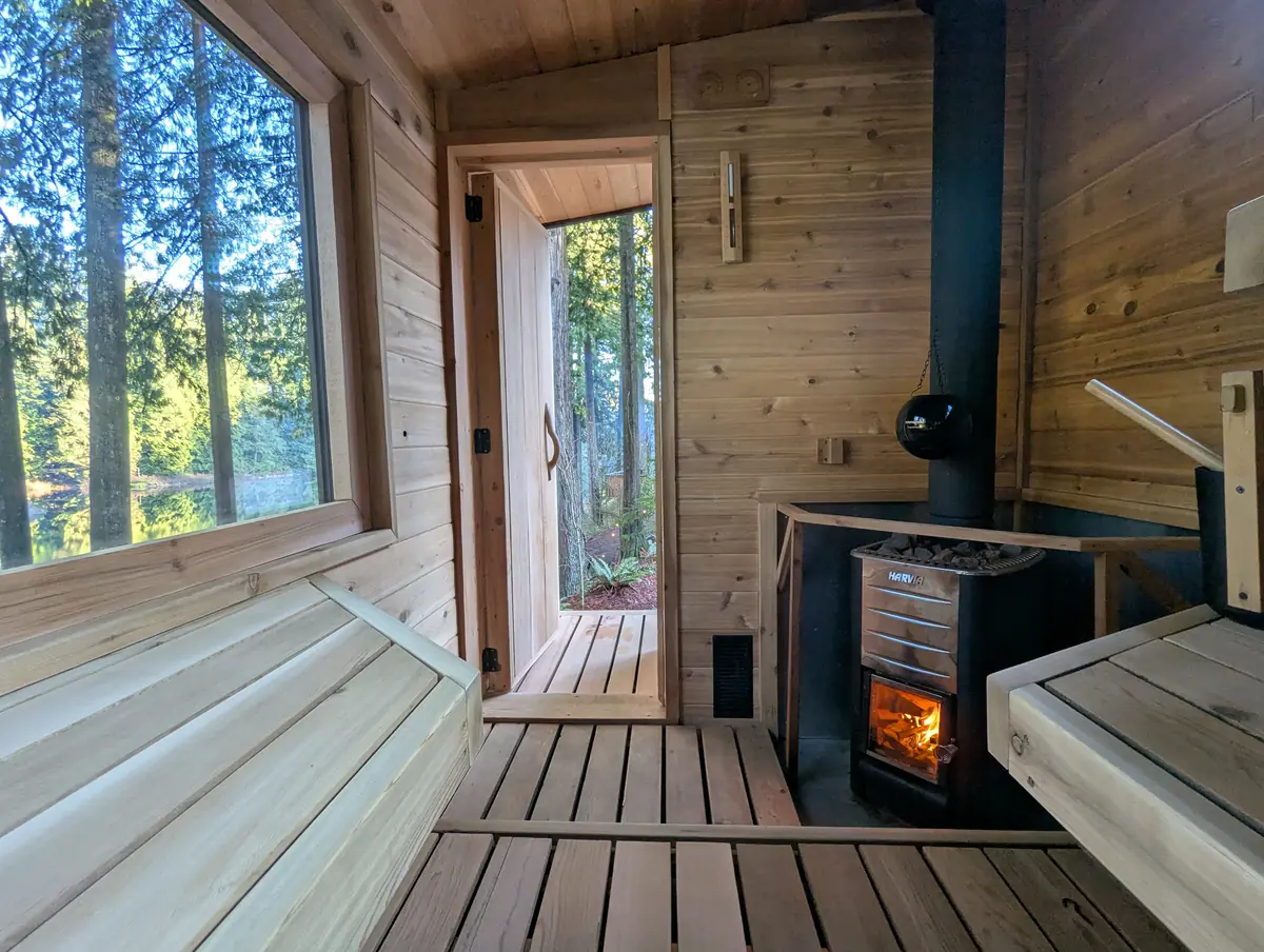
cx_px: 632
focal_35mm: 16
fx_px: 585
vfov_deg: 78.3
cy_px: 476
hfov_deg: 94.4
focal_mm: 2.35
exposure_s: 1/23.8
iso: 57
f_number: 2.2
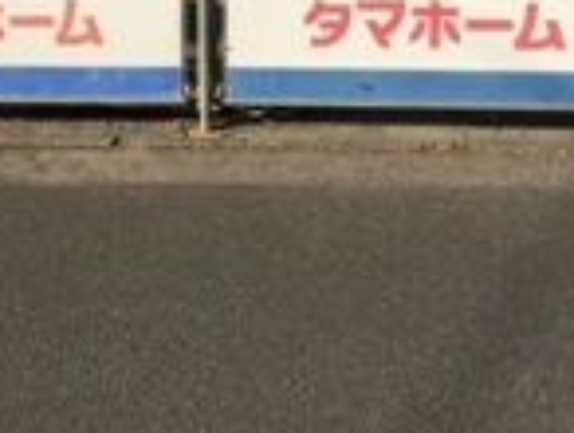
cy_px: -75
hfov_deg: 24.0
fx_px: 1329
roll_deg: +0.9
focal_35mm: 80
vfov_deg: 17.7
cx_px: 104
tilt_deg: -5.8
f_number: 2.2
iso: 25
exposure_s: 1/1748
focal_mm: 4.15
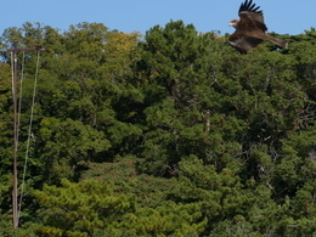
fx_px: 2529
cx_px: 311
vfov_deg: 5.4
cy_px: 53
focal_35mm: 277
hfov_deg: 7.1
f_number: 9
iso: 200
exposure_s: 1/500
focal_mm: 60
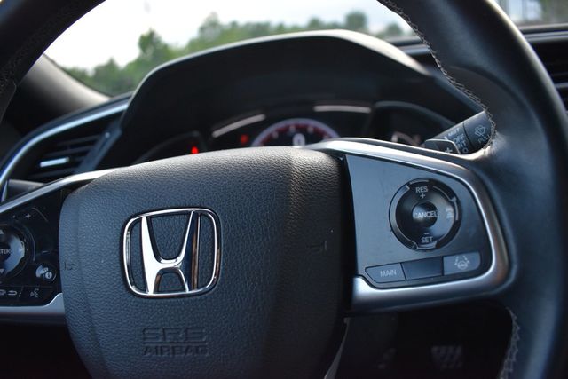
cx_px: 284
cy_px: 190
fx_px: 426
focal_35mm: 27
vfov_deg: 48.0
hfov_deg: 67.4
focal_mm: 18
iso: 800
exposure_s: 1/250
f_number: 3.5
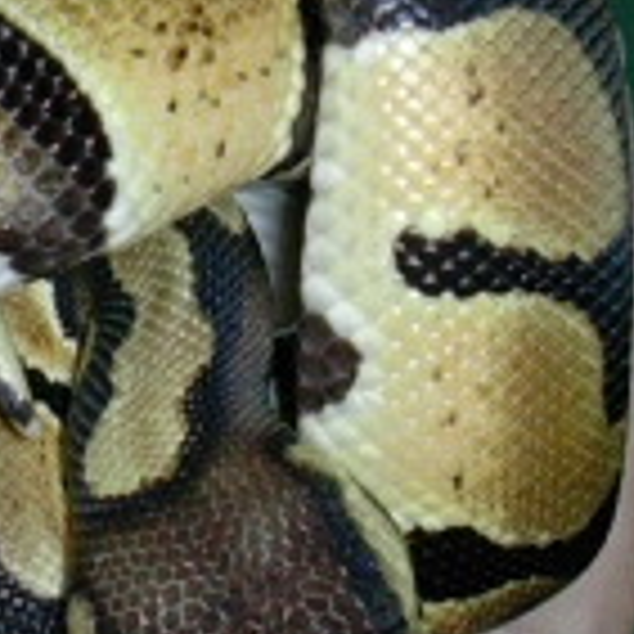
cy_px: 427
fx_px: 4683
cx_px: 45
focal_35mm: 226
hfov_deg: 7.7
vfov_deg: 7.7
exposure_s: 1/64
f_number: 2.9
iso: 70
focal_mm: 6.7
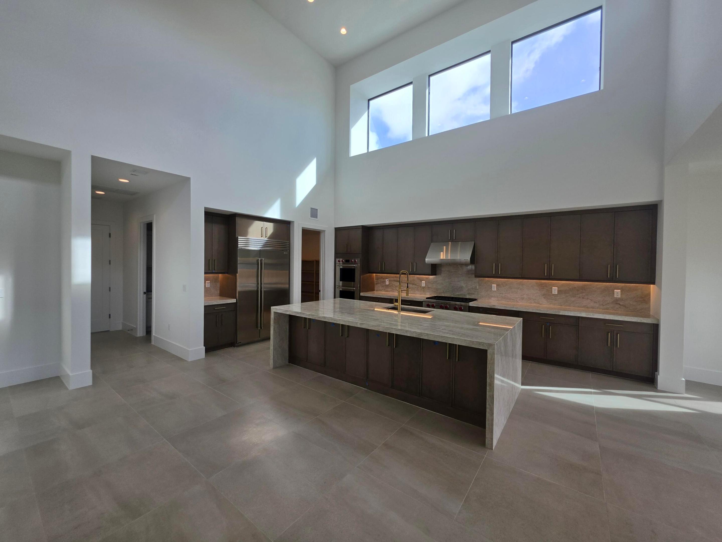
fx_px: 271
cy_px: 271
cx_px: 361
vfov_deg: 89.9
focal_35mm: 13
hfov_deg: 106.2
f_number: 1.9
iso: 32
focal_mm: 2.2
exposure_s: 1/512
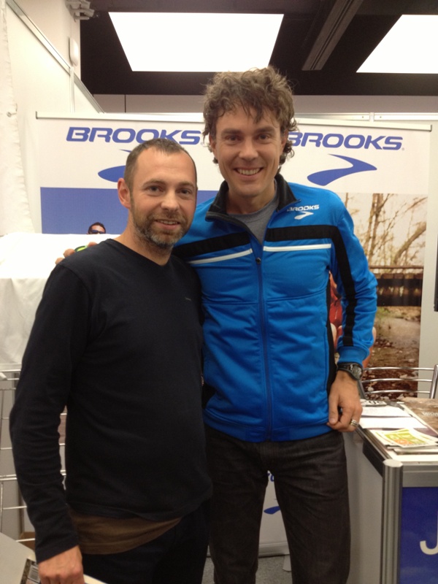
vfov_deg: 52.6
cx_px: 219
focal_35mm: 35
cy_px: 292
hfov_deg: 40.7
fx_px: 590
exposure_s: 1/20
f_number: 2.4
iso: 125
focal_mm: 4.28
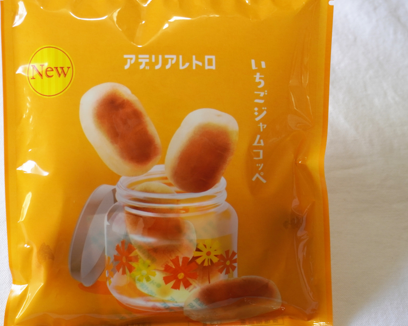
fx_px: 746
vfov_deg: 24.7
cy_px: 166
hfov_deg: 30.5
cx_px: 161
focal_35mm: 62
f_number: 4.5
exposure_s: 1/60
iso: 250
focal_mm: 27
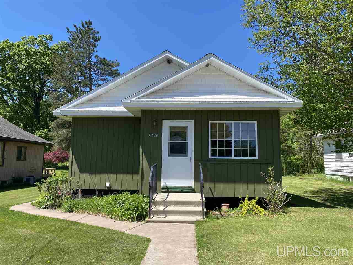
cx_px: 176
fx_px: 265
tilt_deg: +6.5
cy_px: 132
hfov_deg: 67.3
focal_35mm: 26
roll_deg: -1.3
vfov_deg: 53.1
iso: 32
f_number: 1.8
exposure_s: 1/1653
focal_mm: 4.25
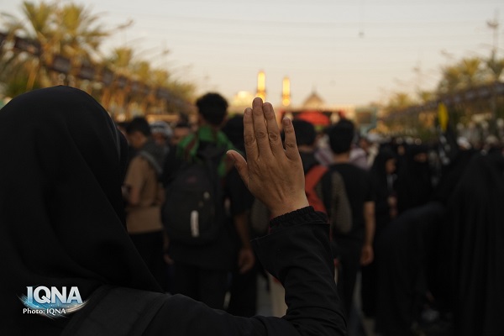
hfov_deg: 46.4
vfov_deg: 31.9
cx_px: 252
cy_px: 168
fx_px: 588
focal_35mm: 42
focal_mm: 28
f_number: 2.8
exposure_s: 1/2000
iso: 500
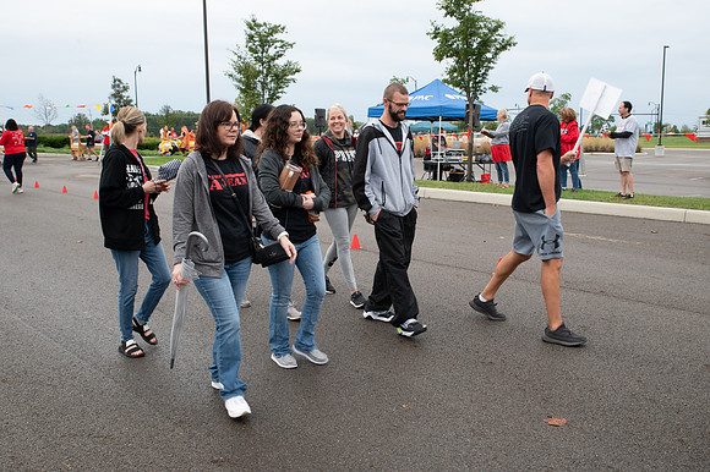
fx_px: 693
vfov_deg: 37.6
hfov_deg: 54.2
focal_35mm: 35
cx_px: 386
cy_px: 240
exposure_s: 1/200
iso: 640
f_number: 10
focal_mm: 31
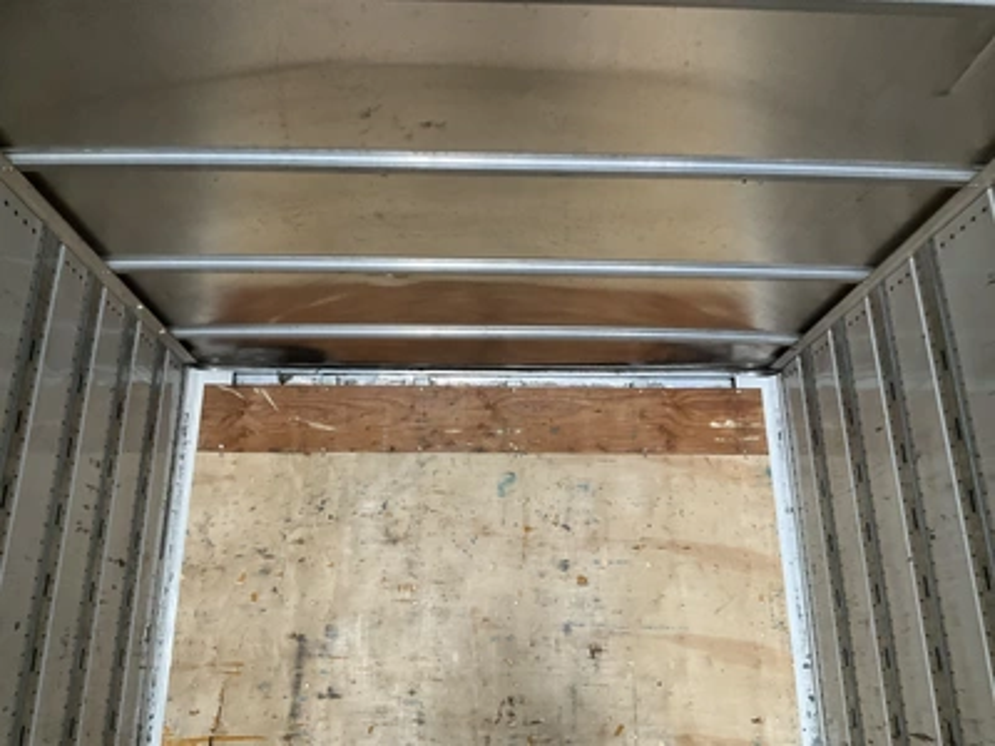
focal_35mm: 29
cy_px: 373
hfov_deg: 61.7
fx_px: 834
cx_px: 498
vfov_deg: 48.2
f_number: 1.8
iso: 100
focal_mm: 3
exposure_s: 1/60
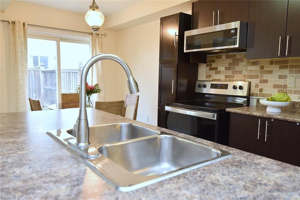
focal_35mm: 26
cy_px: 100
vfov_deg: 49.5
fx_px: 217
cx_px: 150
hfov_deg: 69.4
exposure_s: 1/80
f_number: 4.5
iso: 800
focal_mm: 26
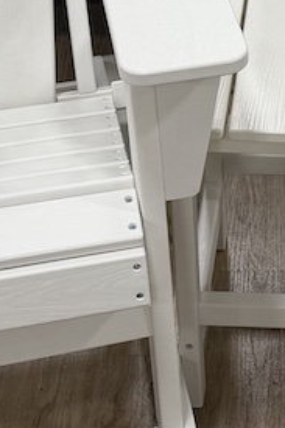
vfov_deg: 18.3
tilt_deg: -32.9
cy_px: 8
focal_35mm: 109
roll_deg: +0.4
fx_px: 1296
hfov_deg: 12.3
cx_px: 316
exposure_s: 1/120
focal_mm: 6.76
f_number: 1.78
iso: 80
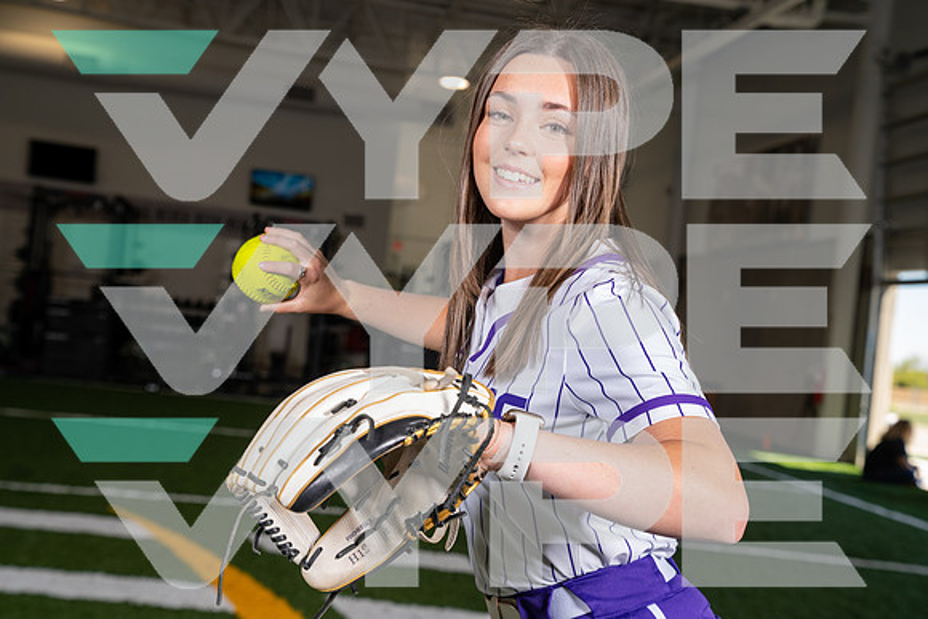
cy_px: 310
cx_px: 464
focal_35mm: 54
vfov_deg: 25.1
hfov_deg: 36.9
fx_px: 1392
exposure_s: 1/200
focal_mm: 54
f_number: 5.6
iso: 200
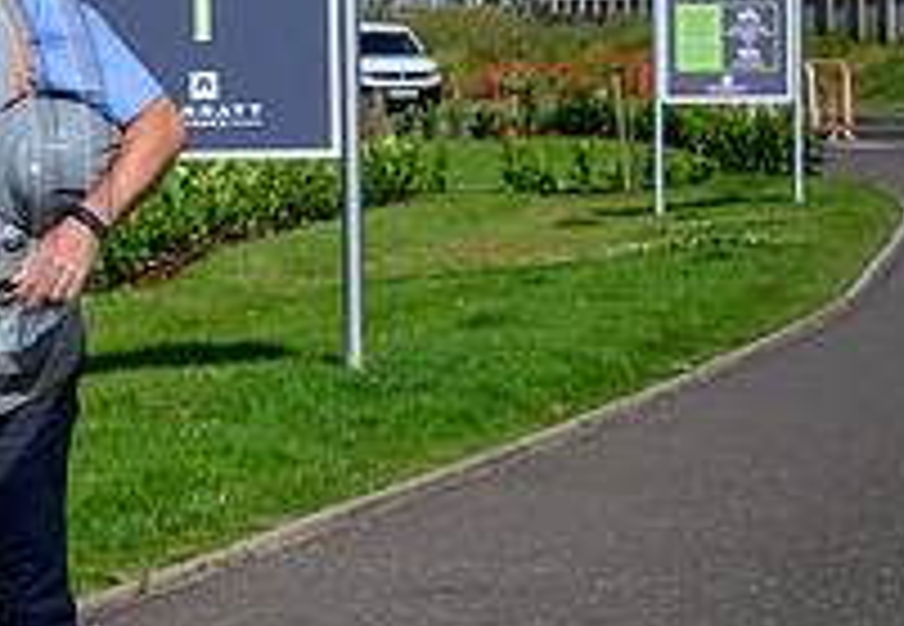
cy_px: 98
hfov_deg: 8.9
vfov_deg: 6.3
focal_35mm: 225
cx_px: -187
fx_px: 5715
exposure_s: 1/2500
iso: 500
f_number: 7.1
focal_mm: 70
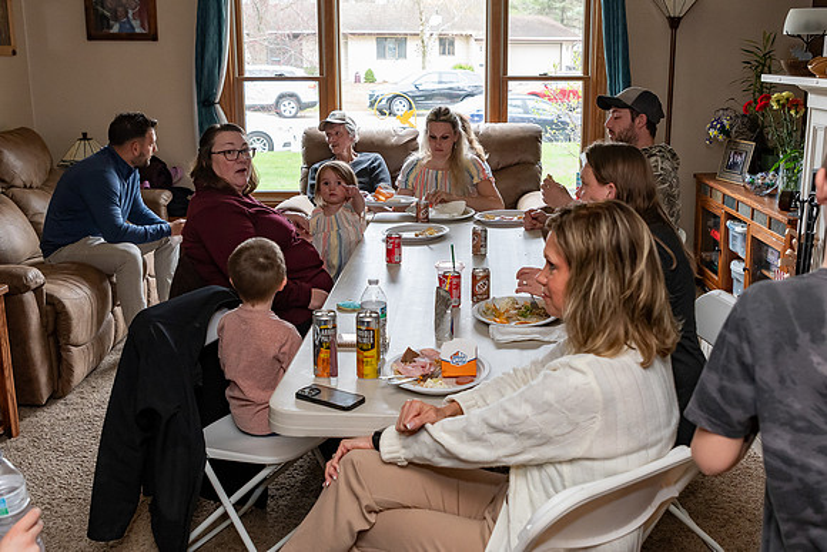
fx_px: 890
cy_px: 259
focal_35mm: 39
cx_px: 435
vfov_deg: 34.4
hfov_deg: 49.8
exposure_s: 1/200
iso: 1250
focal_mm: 24
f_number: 4
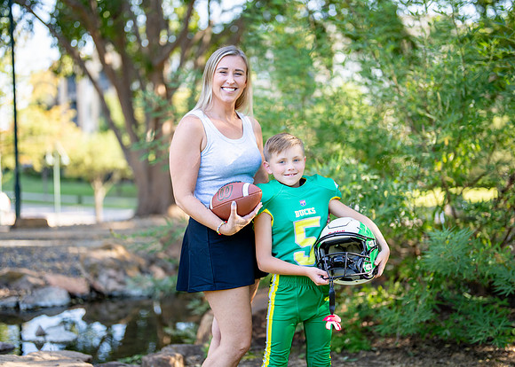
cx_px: 266
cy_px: 185
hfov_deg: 35.5
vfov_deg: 25.7
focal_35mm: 55
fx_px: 804
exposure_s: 1/800
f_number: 1.2
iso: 100
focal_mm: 50
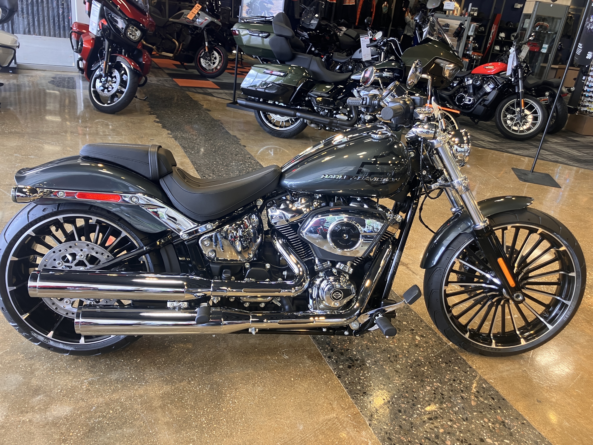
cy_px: 222
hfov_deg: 63.4
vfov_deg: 49.7
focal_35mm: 28
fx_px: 480
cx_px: 296
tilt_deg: -22.9
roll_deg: -6.6
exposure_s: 1/60
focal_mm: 3.99
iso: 50
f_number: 1.8
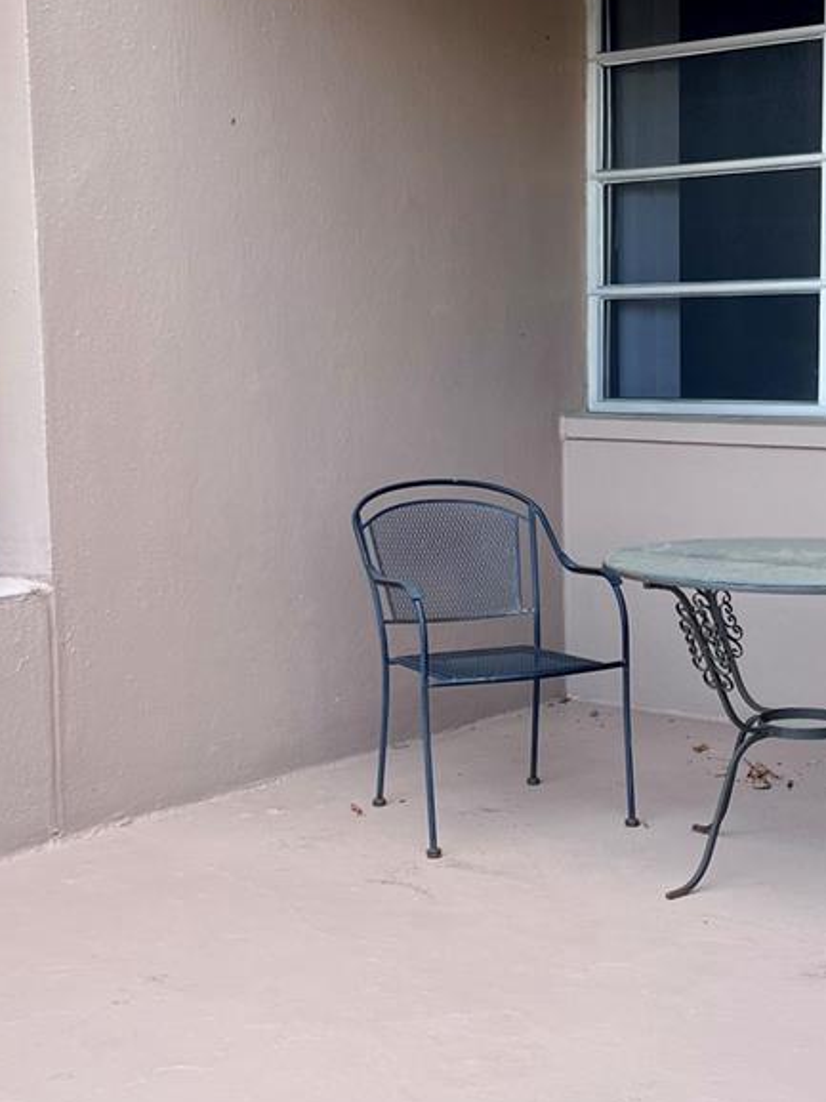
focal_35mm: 54
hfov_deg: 26.8
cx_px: 568
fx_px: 1719
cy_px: 503
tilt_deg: -5.5
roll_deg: +0.2
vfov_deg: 35.5
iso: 50
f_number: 1.5
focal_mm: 5.7
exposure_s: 1/558
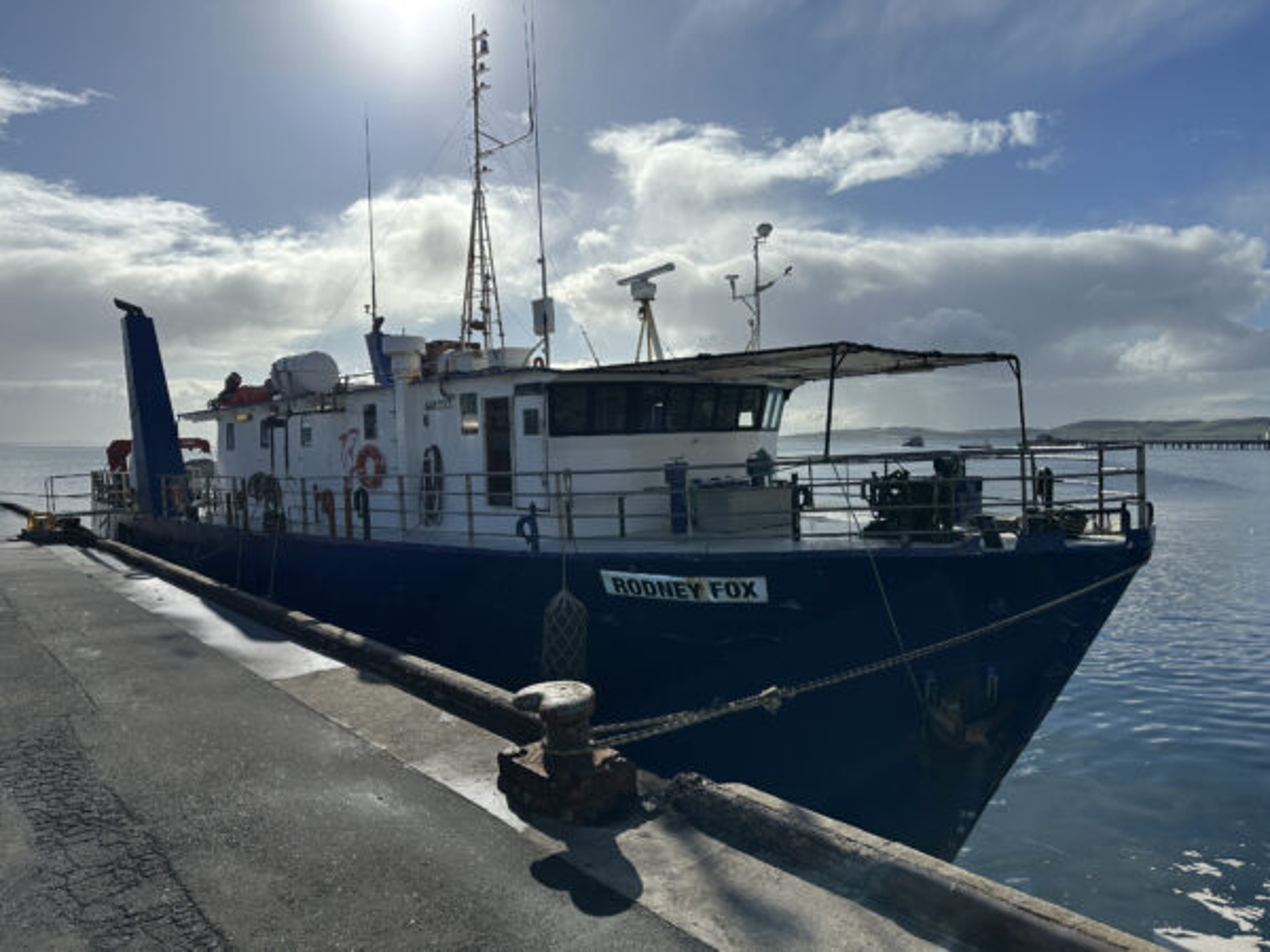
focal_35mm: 24
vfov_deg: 56.8
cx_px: 635
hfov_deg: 71.6
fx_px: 881
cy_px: 476
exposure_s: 1/15625
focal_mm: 6.86
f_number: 1.78
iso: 100
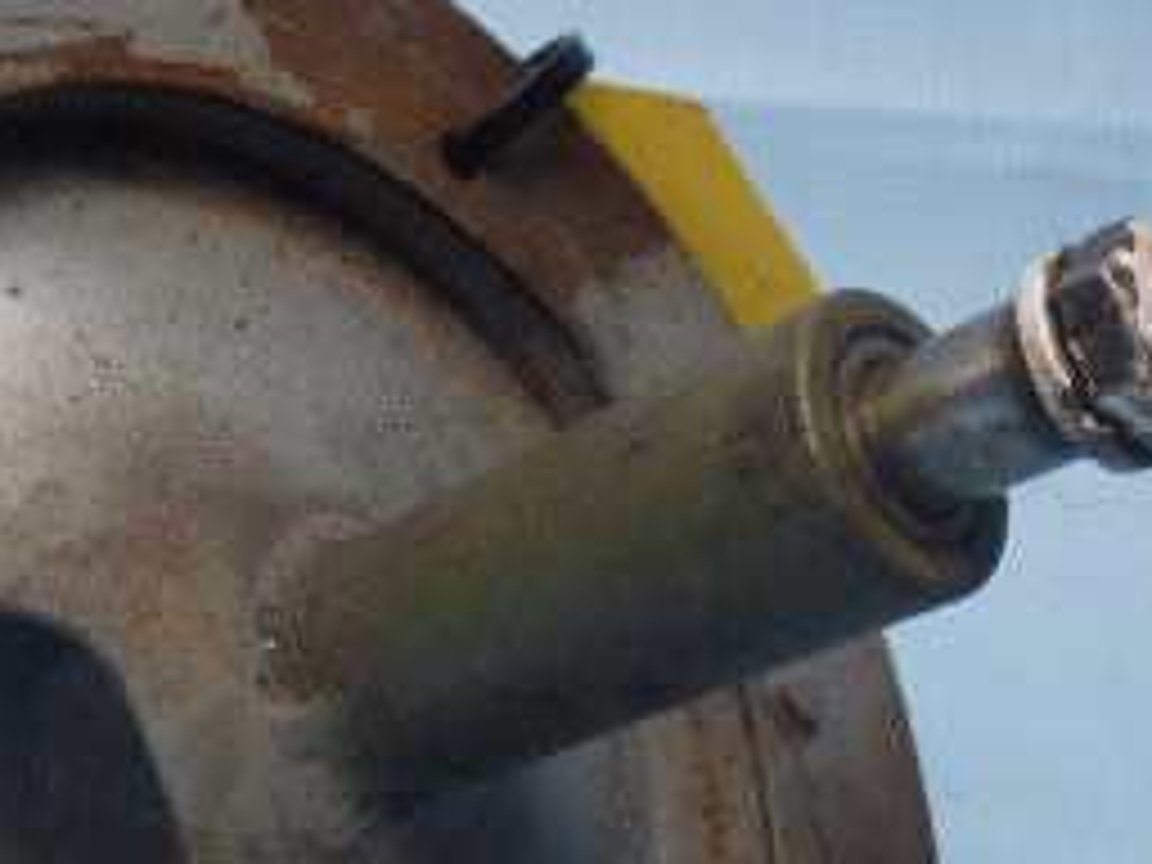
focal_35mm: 70
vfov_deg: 20.8
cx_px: 198
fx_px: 2330
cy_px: 684
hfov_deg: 27.1
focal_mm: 5
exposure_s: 1/50
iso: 200
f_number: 3.9
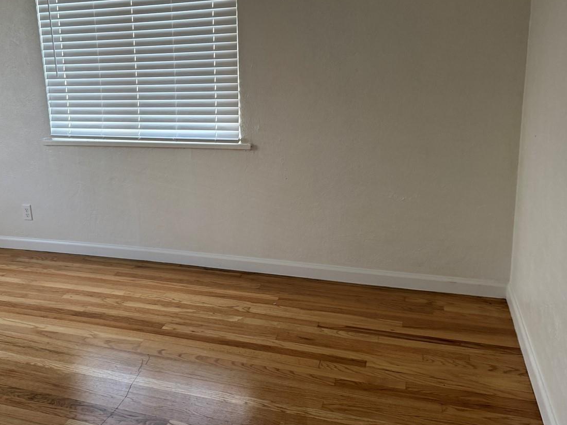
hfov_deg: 51.6
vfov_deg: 40.5
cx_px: 189
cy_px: 163
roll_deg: +3.8
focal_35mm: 35
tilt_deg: -12.2
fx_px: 573
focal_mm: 6.76
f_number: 1.78
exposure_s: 1/60
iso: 160
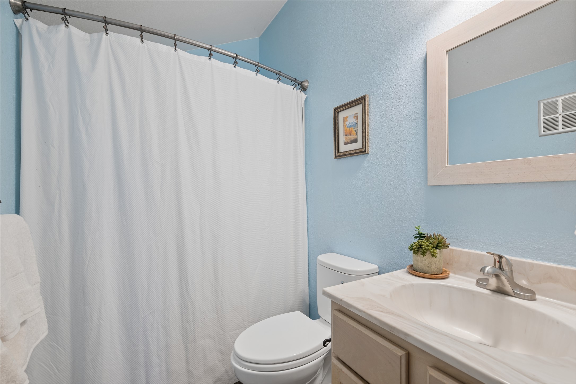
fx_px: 256
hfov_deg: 96.7
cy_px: 192
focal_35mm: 16
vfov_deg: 73.7
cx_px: 288
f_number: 6.3
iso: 100
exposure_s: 1/3.33
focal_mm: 16
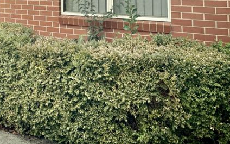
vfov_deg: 26.9
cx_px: 22
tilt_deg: +4.0
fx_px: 263
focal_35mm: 42
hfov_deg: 43.1
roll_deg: -0.7
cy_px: -30
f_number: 2.2
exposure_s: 1/1135
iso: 40
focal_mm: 2.22
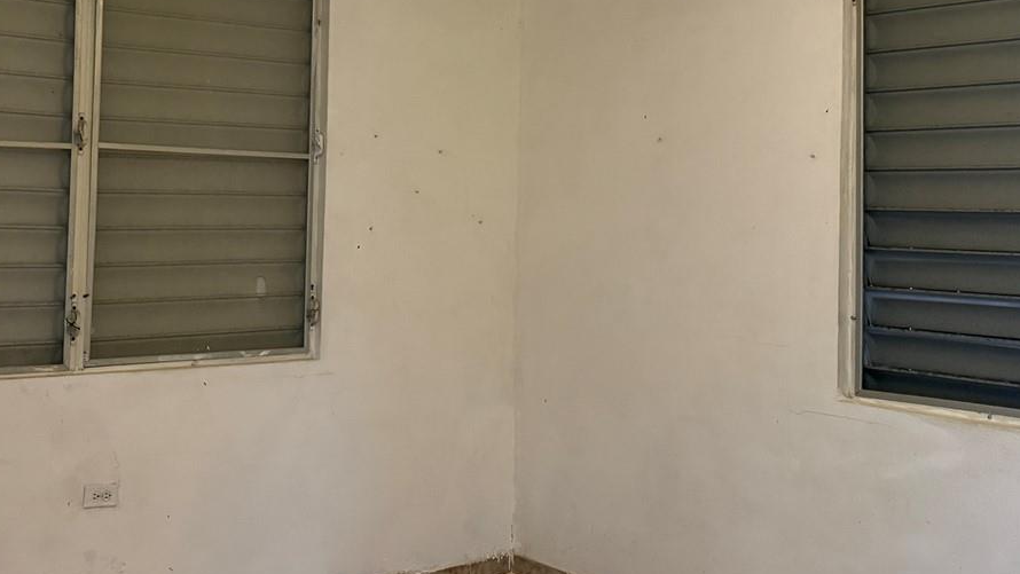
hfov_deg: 43.3
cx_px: 375
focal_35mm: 47
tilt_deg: +3.6
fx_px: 1271
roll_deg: -2.3
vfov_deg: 25.2
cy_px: 158
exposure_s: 1/60
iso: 640
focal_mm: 6.76
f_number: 1.78
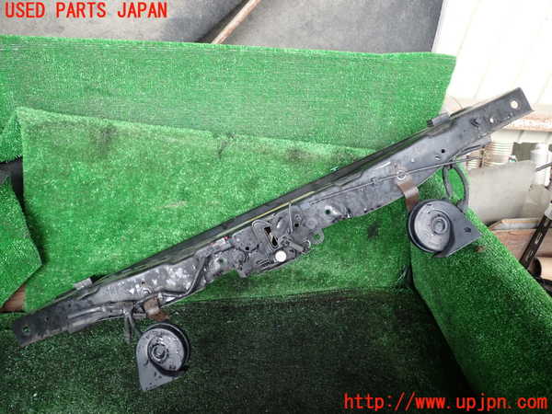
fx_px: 478
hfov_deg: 60.0
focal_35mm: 30
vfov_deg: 46.8
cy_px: 207
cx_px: 276
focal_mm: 5.4
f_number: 2.3
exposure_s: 1/60
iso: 160
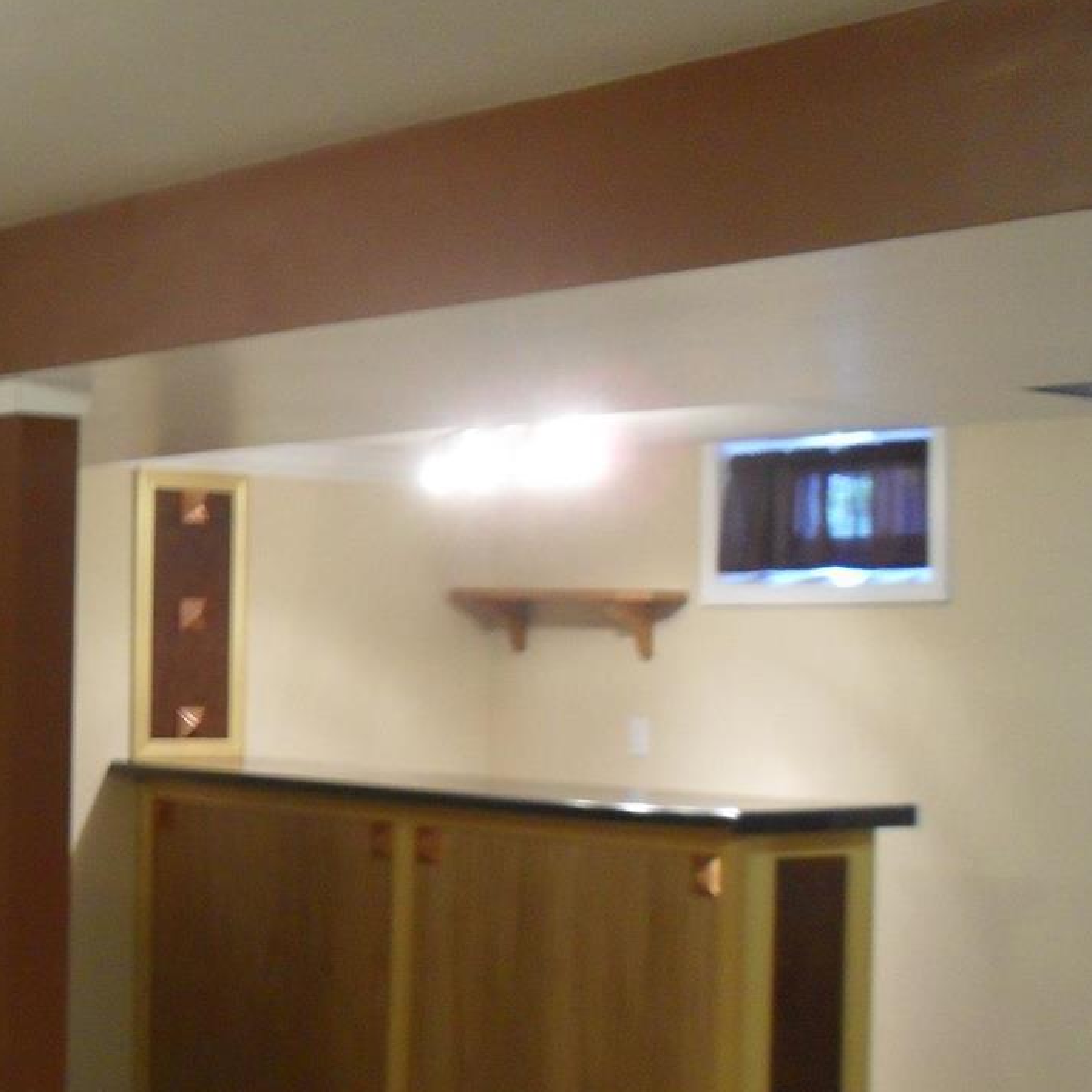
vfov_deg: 24.5
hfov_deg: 23.9
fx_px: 2498
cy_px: 721
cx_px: 71
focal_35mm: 70
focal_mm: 6.3
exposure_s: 1/6
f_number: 3.2
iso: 200
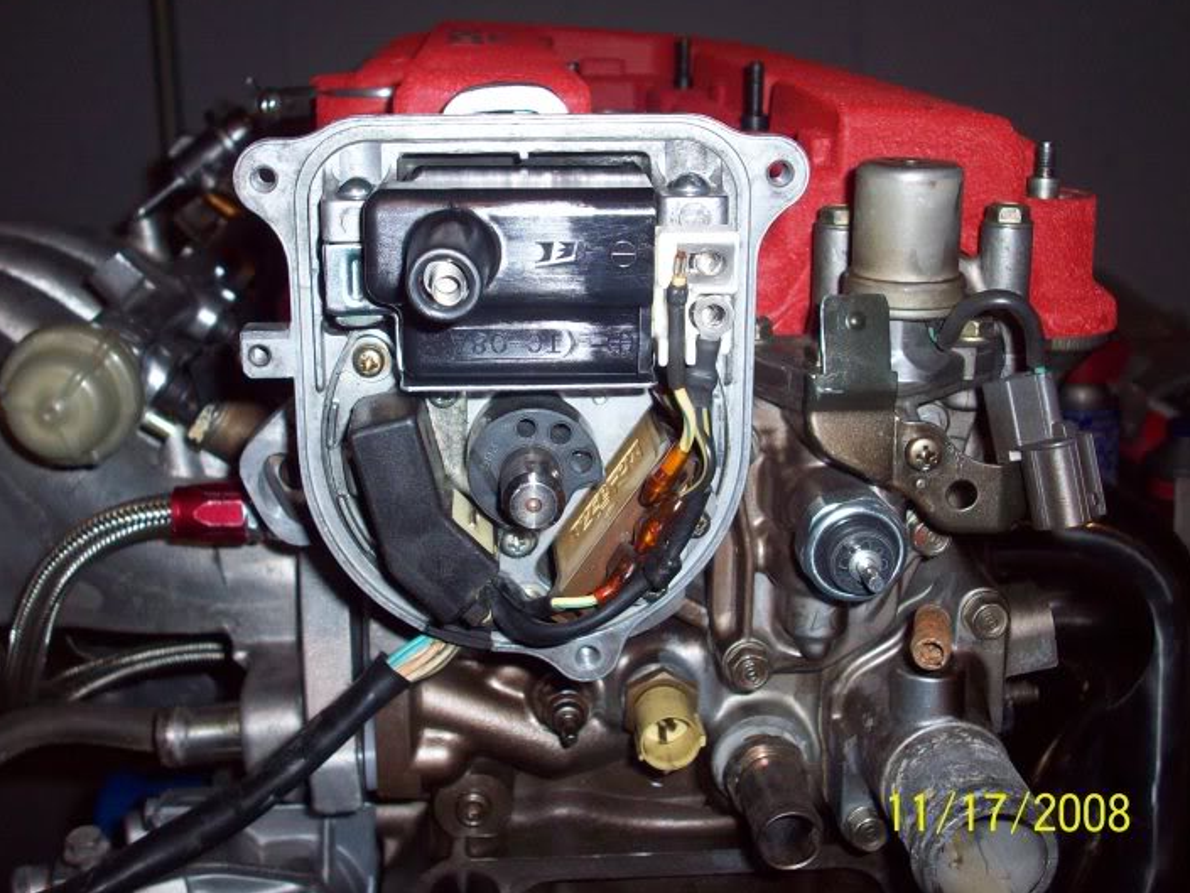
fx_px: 1444
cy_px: 403
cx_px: 552
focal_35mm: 42
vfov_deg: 34.3
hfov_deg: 44.8
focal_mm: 6.2
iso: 80
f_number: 2.8
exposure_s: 1/64
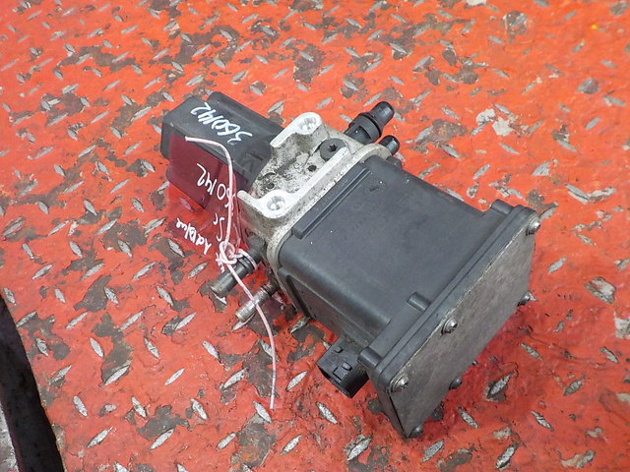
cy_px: 236
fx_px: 546
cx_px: 315
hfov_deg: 60.0
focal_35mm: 30
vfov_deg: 46.8
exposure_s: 1/25
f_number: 3.3
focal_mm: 4.1
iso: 400
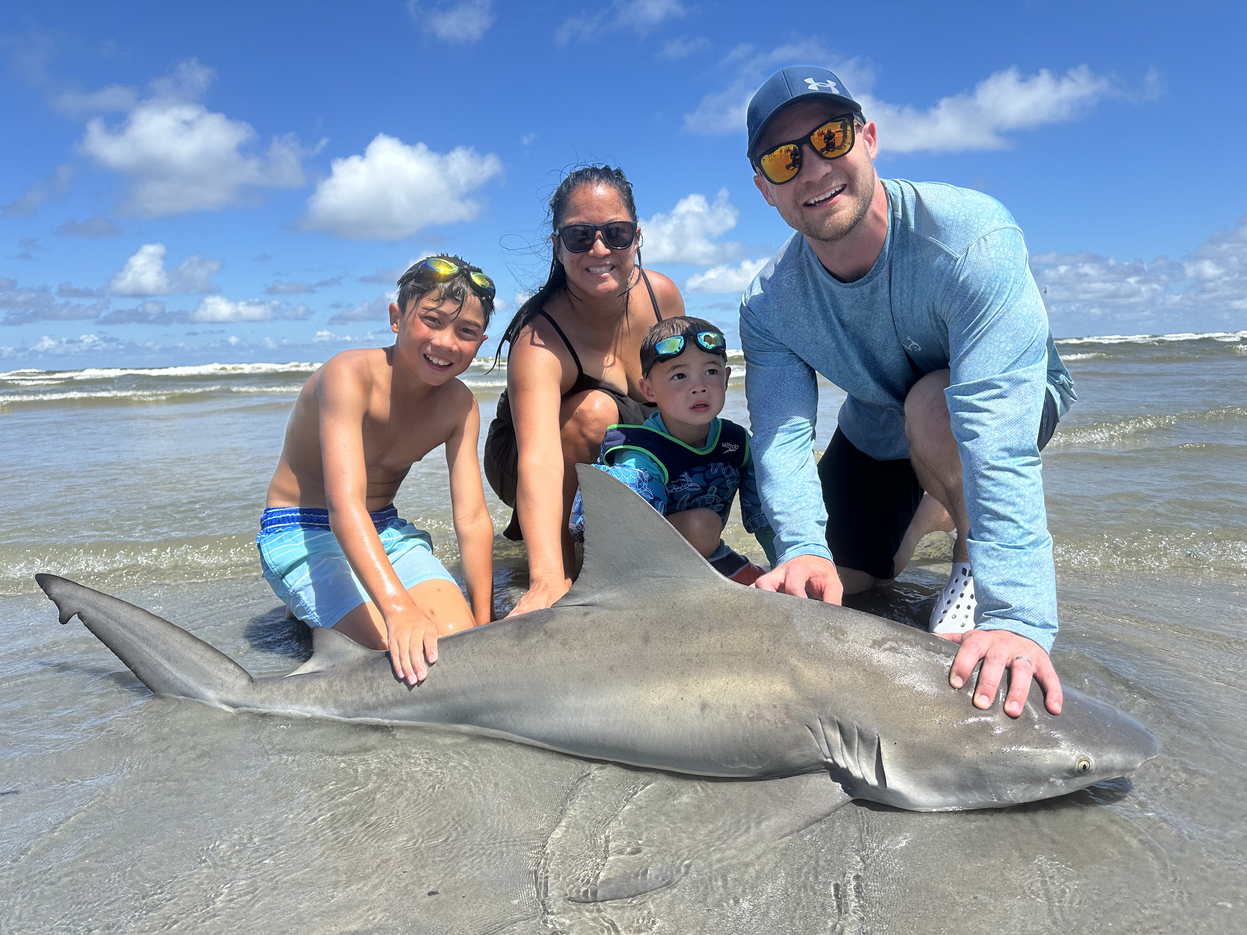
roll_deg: +0.8
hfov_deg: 71.6
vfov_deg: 56.8
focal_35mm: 24
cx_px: 624
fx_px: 865
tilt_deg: -7.2
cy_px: 468
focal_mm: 6.86
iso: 80
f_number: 1.78
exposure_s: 1/4348
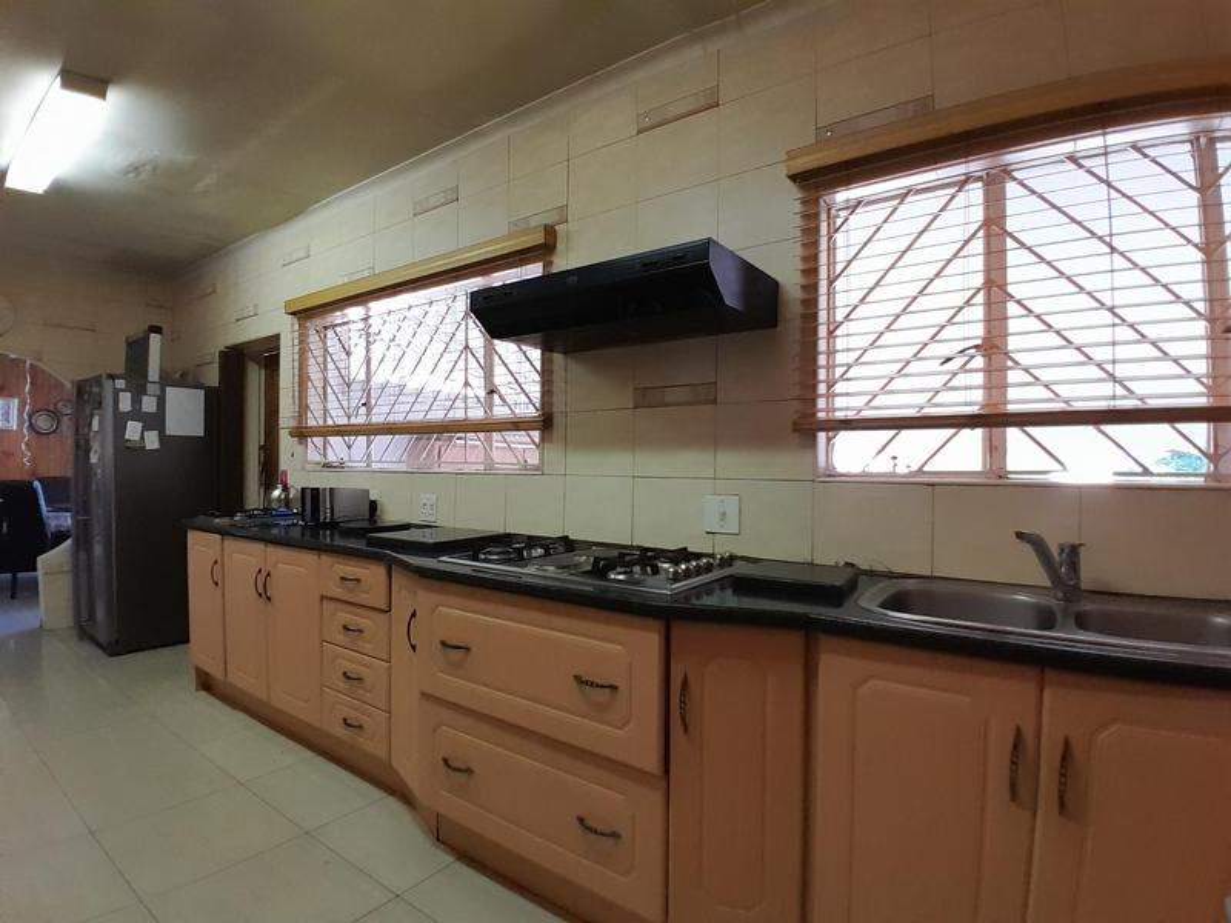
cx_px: 616
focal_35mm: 17
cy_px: 462
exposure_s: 1/25
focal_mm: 1.46
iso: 160
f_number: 2.2
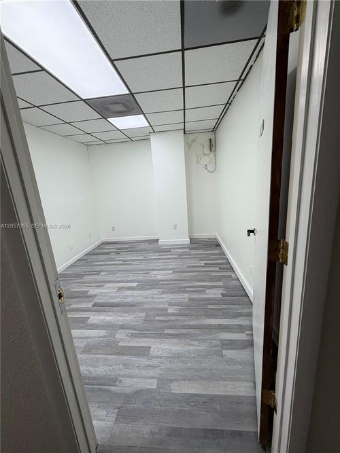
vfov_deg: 102.1
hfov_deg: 85.7
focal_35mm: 14
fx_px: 183
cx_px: 170
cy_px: 226
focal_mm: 2.22
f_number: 2.2
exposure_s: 1/120
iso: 64
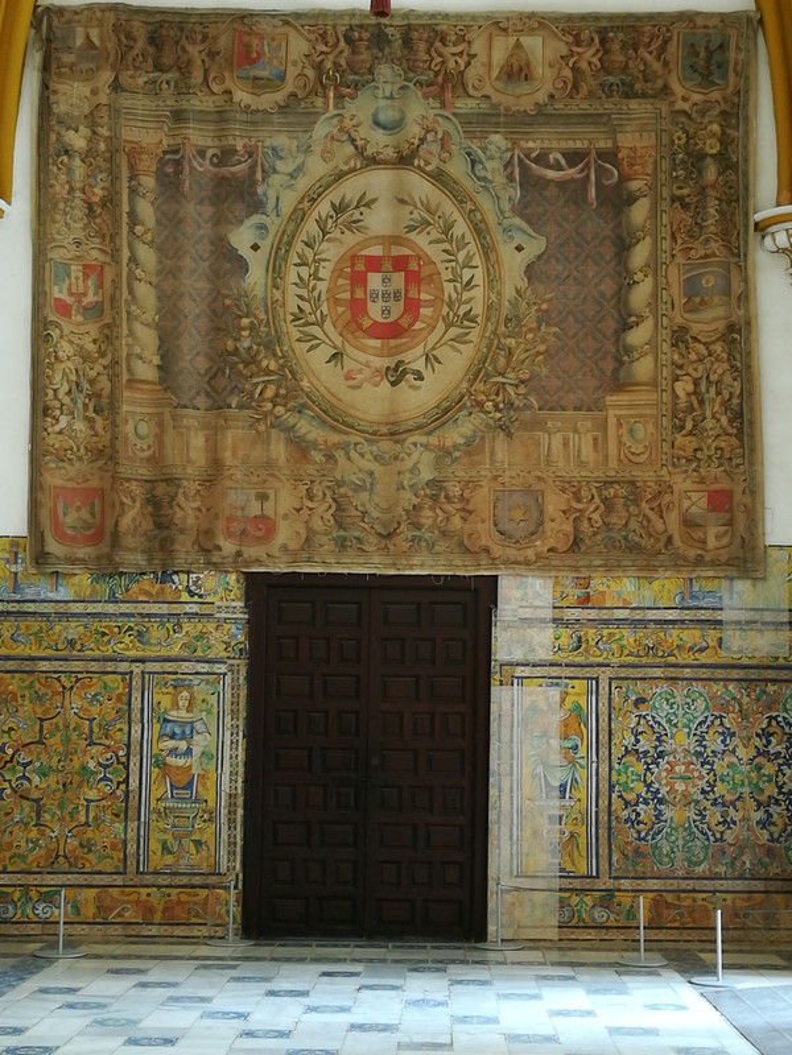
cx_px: 396
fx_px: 1769
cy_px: 528
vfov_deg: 33.2
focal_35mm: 58
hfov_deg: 25.2
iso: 400
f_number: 2.2
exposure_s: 1/25
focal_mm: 3.83
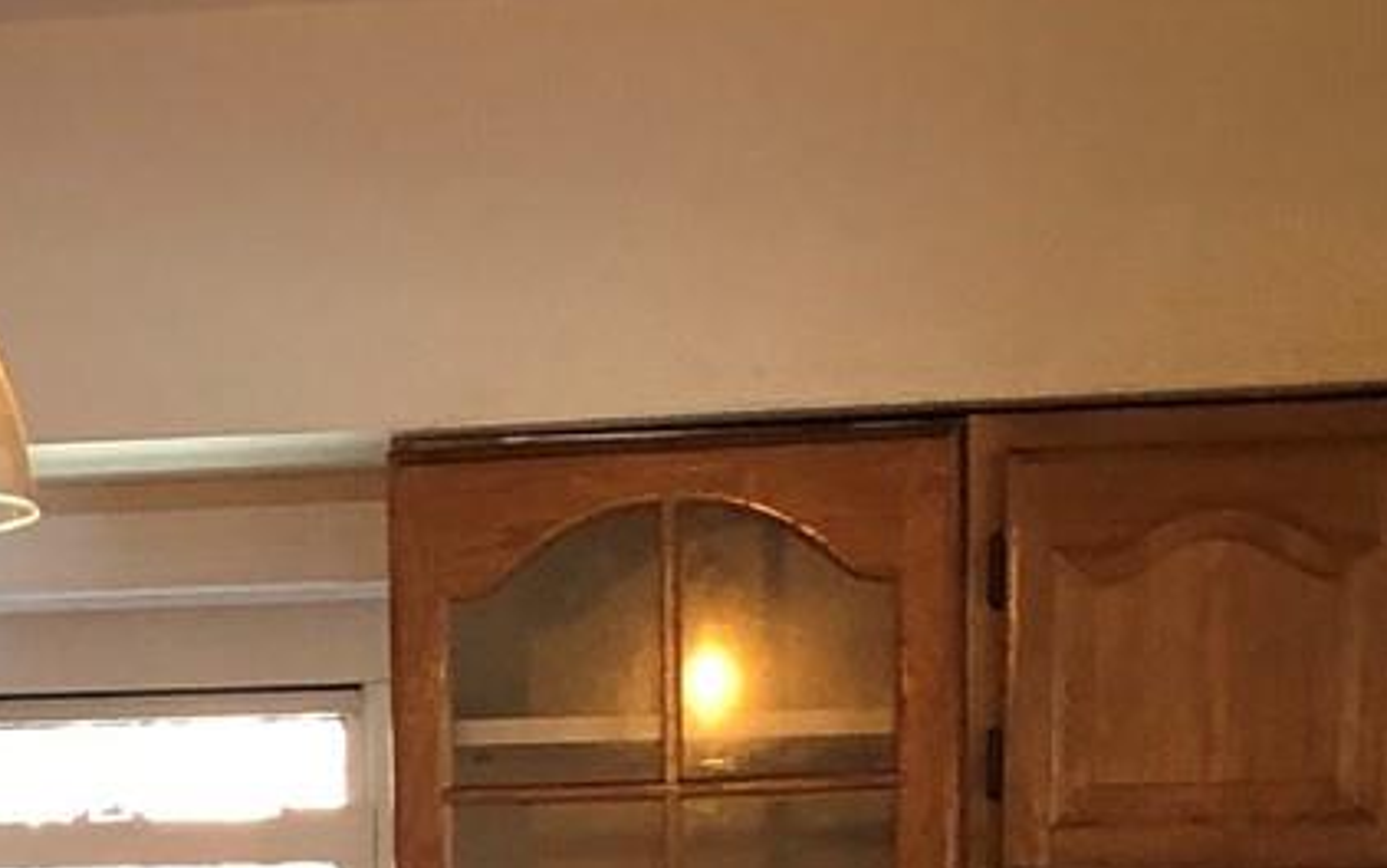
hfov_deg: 14.5
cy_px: 1940
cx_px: 355
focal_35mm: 144
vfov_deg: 8.5
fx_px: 5445
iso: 40
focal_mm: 3.99
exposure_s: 1/15
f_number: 1.8
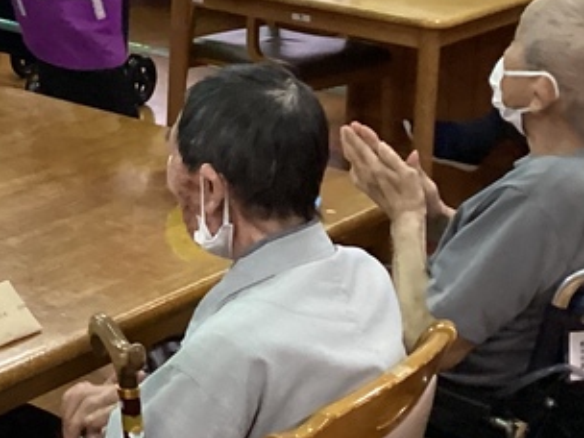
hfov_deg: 16.9
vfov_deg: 13.7
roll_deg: -1.6
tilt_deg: -9.5
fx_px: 1721
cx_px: -371
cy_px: -207
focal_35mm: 102
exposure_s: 1/60
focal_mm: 3.3
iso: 320
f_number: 2.4
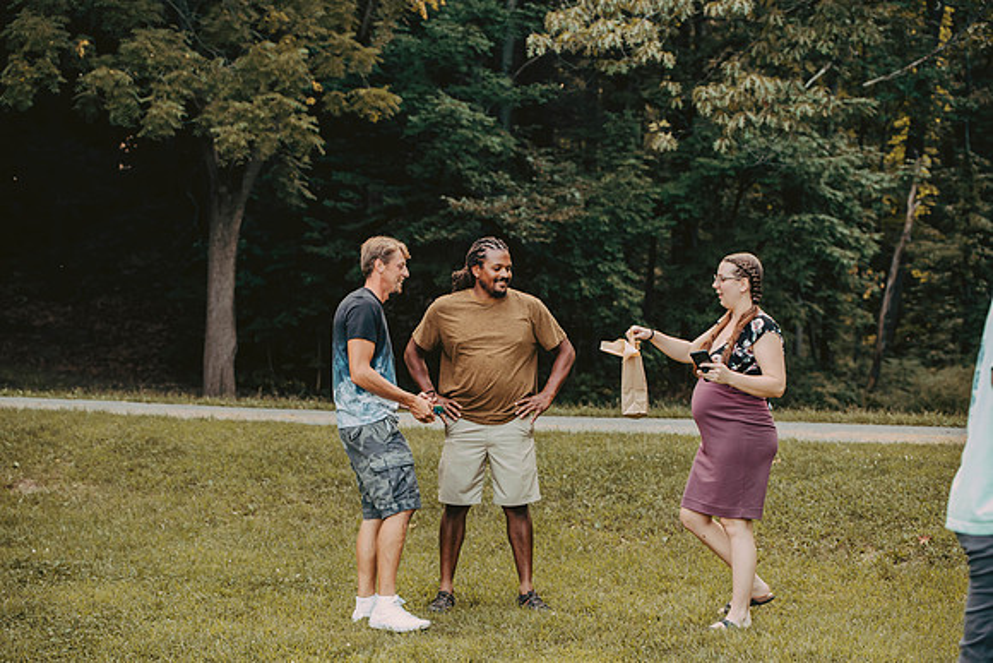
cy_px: 332
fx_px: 1931
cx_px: 496
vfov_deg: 19.5
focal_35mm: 70
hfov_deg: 28.8
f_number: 3.5
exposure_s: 1/125
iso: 400
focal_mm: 70
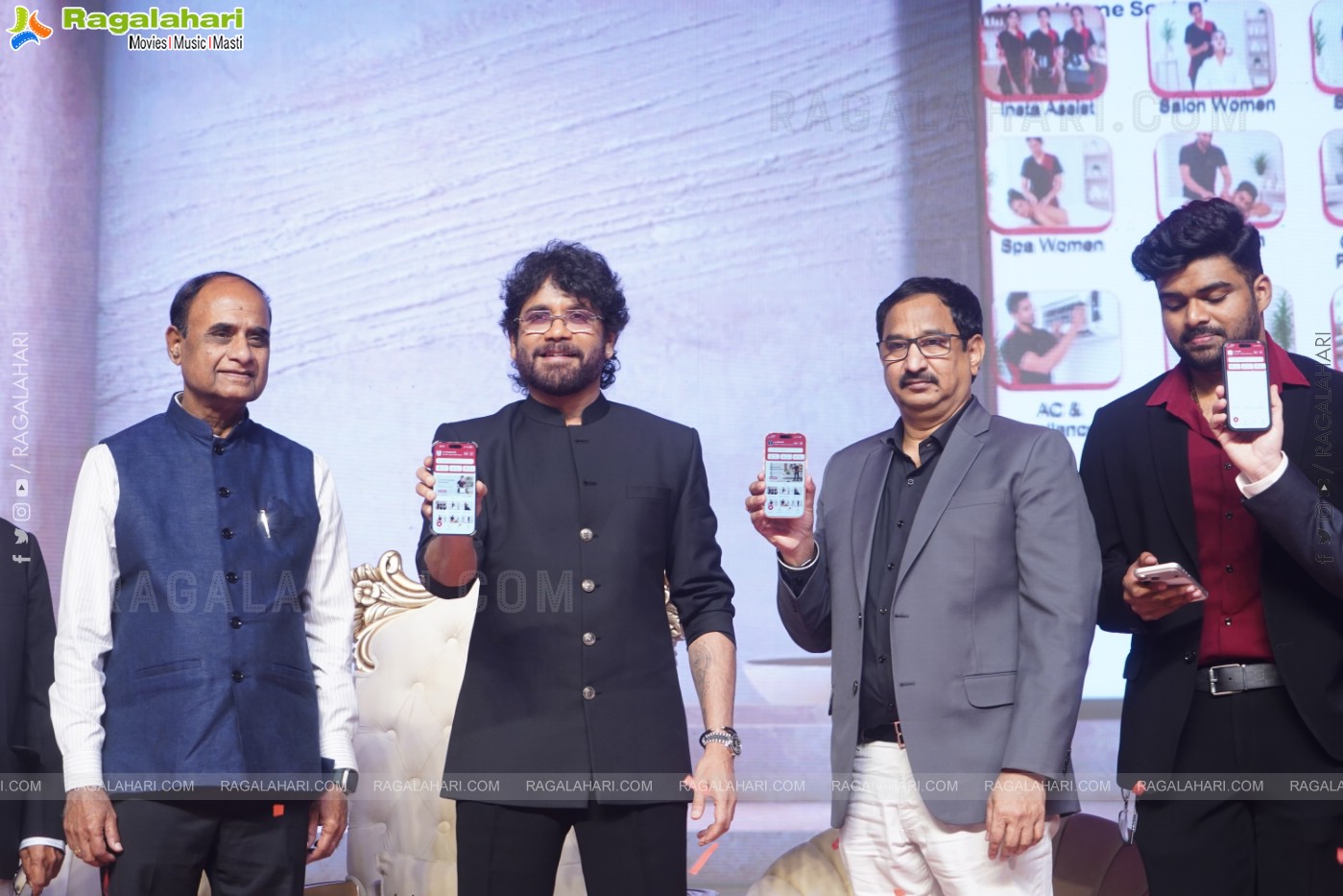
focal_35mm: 80
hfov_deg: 25.4
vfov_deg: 17.1
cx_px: 672
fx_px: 2985
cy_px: 448
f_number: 6.3
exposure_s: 1/100
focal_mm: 80
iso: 1000
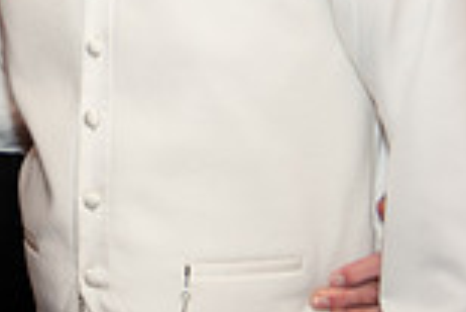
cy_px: 6
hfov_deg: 15.5
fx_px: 1658
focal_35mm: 128
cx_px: -54
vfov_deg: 10.7
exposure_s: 1/60
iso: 1250
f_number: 4
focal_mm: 34
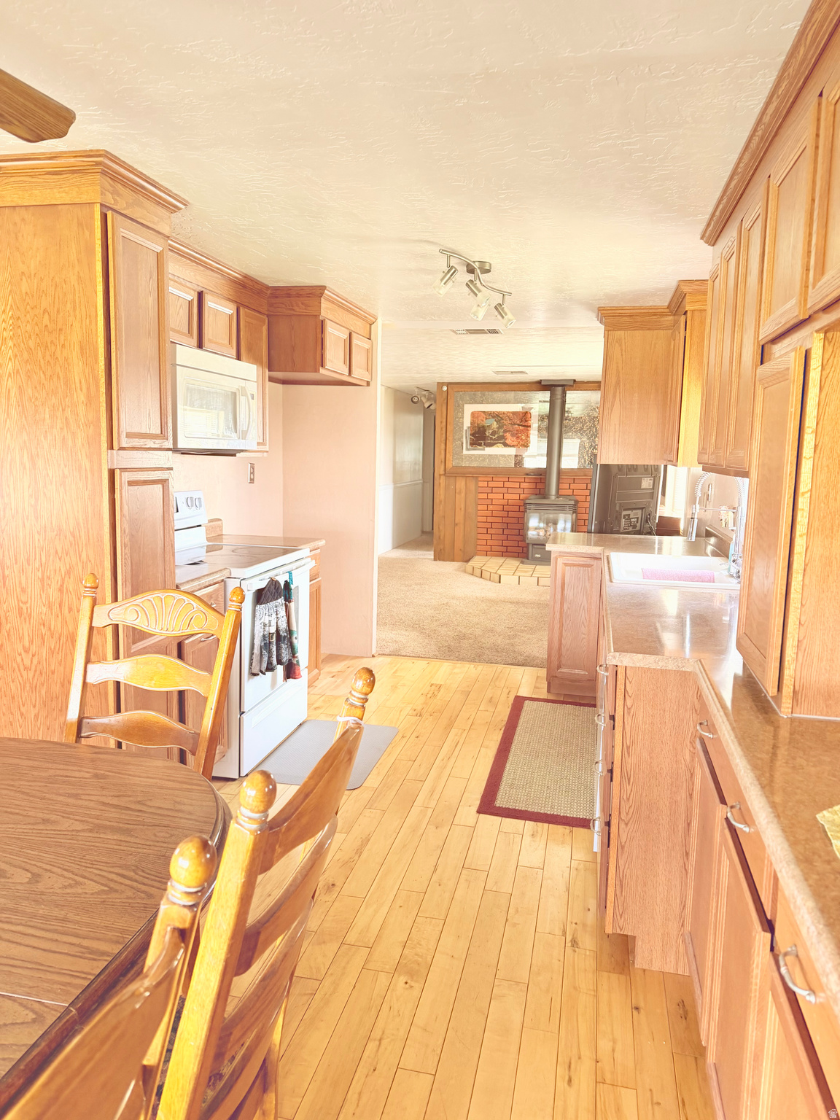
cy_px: 560
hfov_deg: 56.8
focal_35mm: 24
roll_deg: -0.5
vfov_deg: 71.6
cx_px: 420
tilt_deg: -6.9
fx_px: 777
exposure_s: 1/81
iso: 200
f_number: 1.78
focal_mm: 6.76
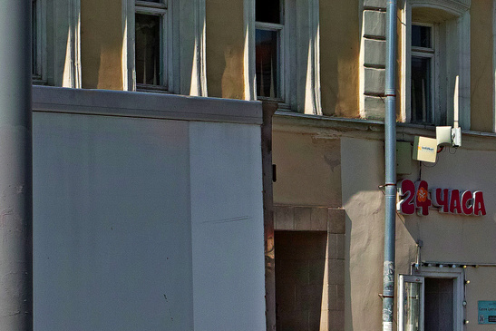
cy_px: 506
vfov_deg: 6.3
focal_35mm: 217
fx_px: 2990
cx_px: 533
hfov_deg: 9.4
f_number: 8
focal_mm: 50
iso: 100
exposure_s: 1/800
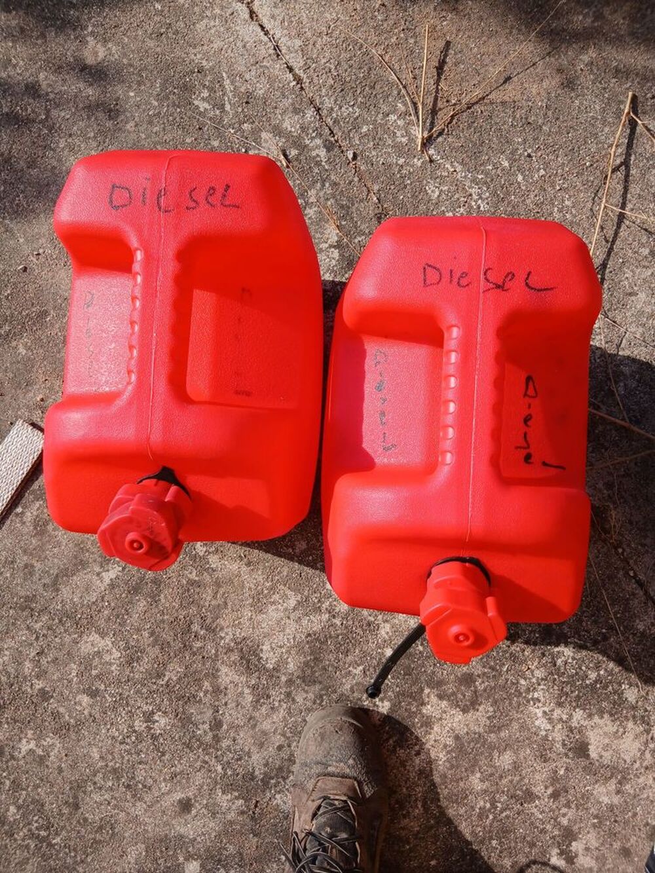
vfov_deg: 67.3
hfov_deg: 53.1
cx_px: 328
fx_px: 656
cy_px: 436
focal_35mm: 26
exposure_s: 1/294
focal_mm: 3.98
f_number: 1.8
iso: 20
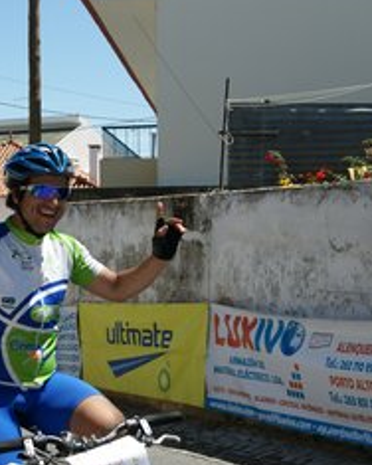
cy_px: 246
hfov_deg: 22.5
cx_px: 75
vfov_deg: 28.3
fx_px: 922
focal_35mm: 67
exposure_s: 1/500
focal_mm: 28
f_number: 5
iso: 100
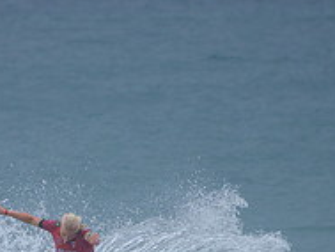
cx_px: 78
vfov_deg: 1.0
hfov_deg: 1.3
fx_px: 14303
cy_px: 301
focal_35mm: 1477
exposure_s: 1/2000
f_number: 5.6
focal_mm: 500
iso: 280
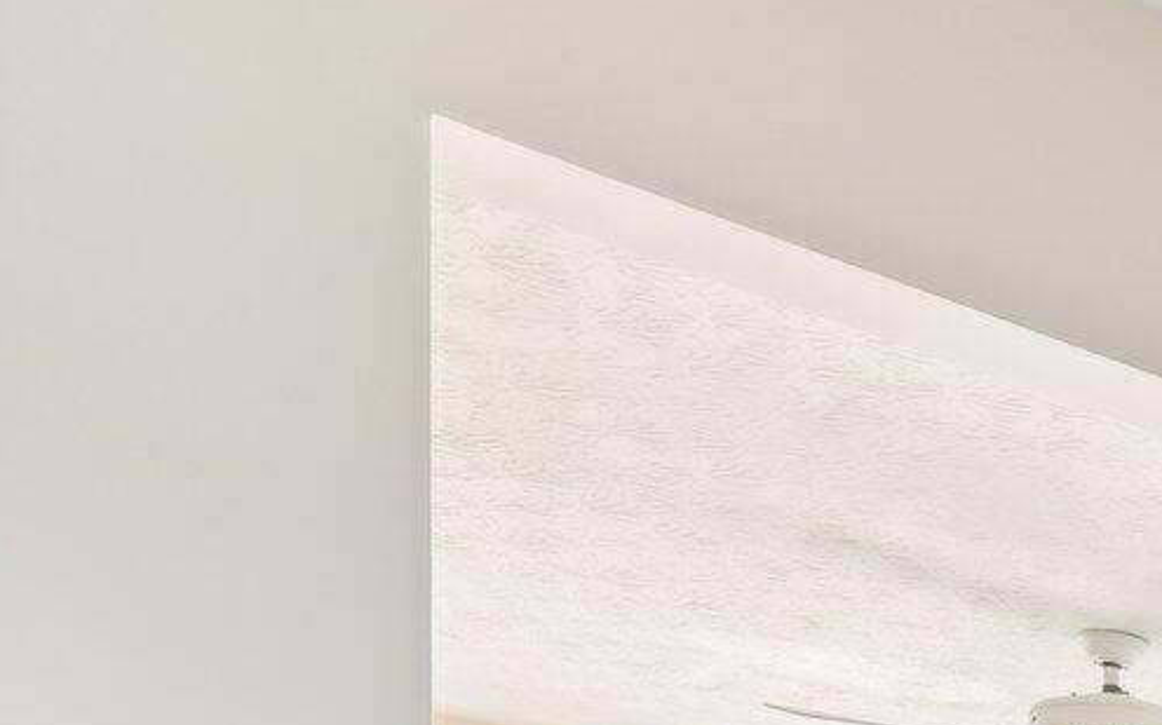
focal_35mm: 59
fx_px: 1868
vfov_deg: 17.7
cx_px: 2007
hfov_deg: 22.7
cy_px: 1307
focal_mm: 14
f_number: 5.6
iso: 400
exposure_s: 1/15
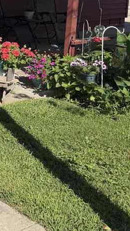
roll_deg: +0.3
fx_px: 447
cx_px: -90
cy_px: 42
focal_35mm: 73
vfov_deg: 28.3
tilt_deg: -11.0
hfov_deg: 14.8
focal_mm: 6.76
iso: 80
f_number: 1.78
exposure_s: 1/3759
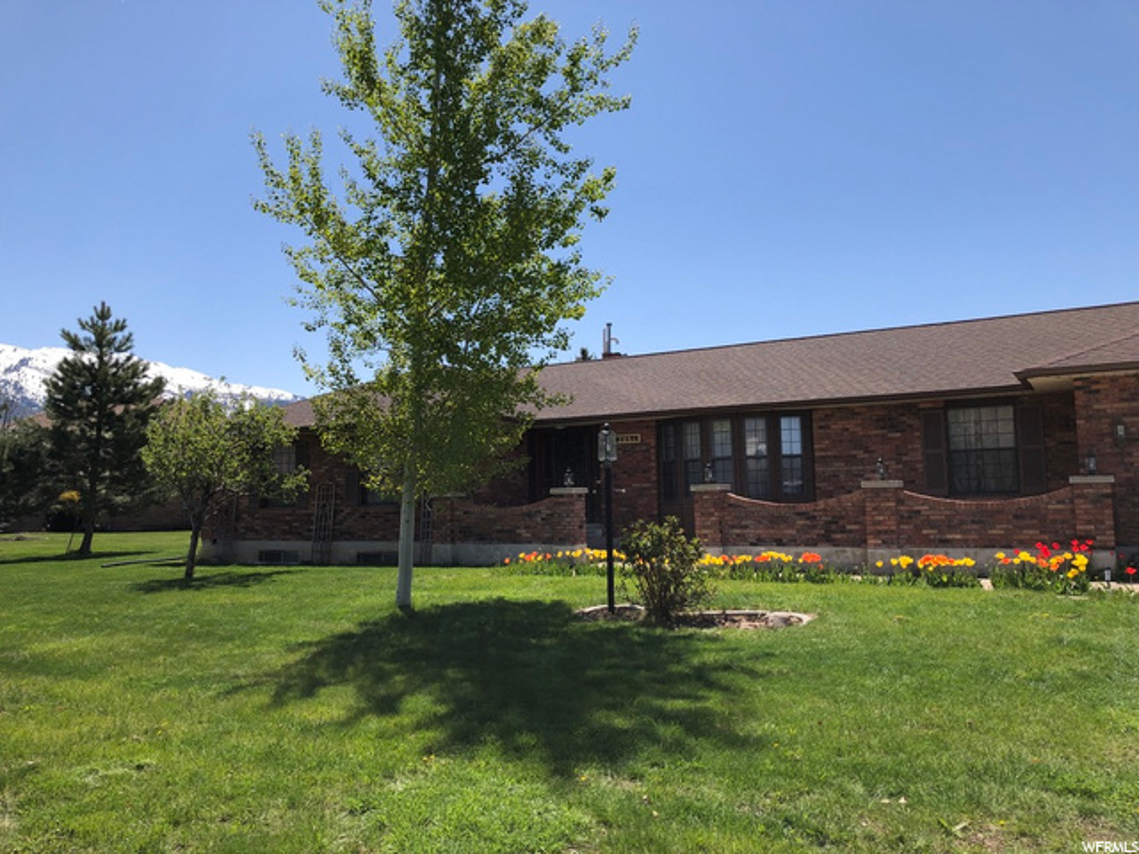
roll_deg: +0.6
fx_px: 921
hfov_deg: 63.4
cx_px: 570
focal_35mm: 28
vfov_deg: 49.7
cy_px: 427
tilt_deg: +3.3
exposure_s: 1/1845
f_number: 1.8
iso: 20
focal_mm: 3.99
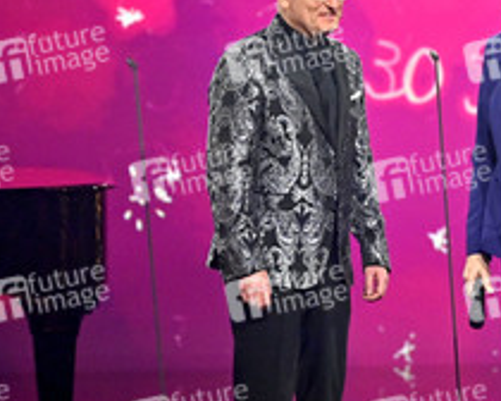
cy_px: 234
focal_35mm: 393
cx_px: 460
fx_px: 5827
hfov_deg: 4.9
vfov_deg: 3.9
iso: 2000
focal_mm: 195
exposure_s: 1/500
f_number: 2.8
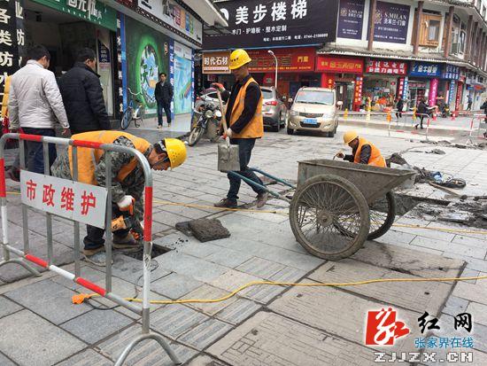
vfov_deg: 48.3
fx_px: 408
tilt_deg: -10.1
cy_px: 183
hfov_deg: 61.6
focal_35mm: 29
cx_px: 244
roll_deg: -2.4
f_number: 2.2
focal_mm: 4.15
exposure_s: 1/278
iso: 32
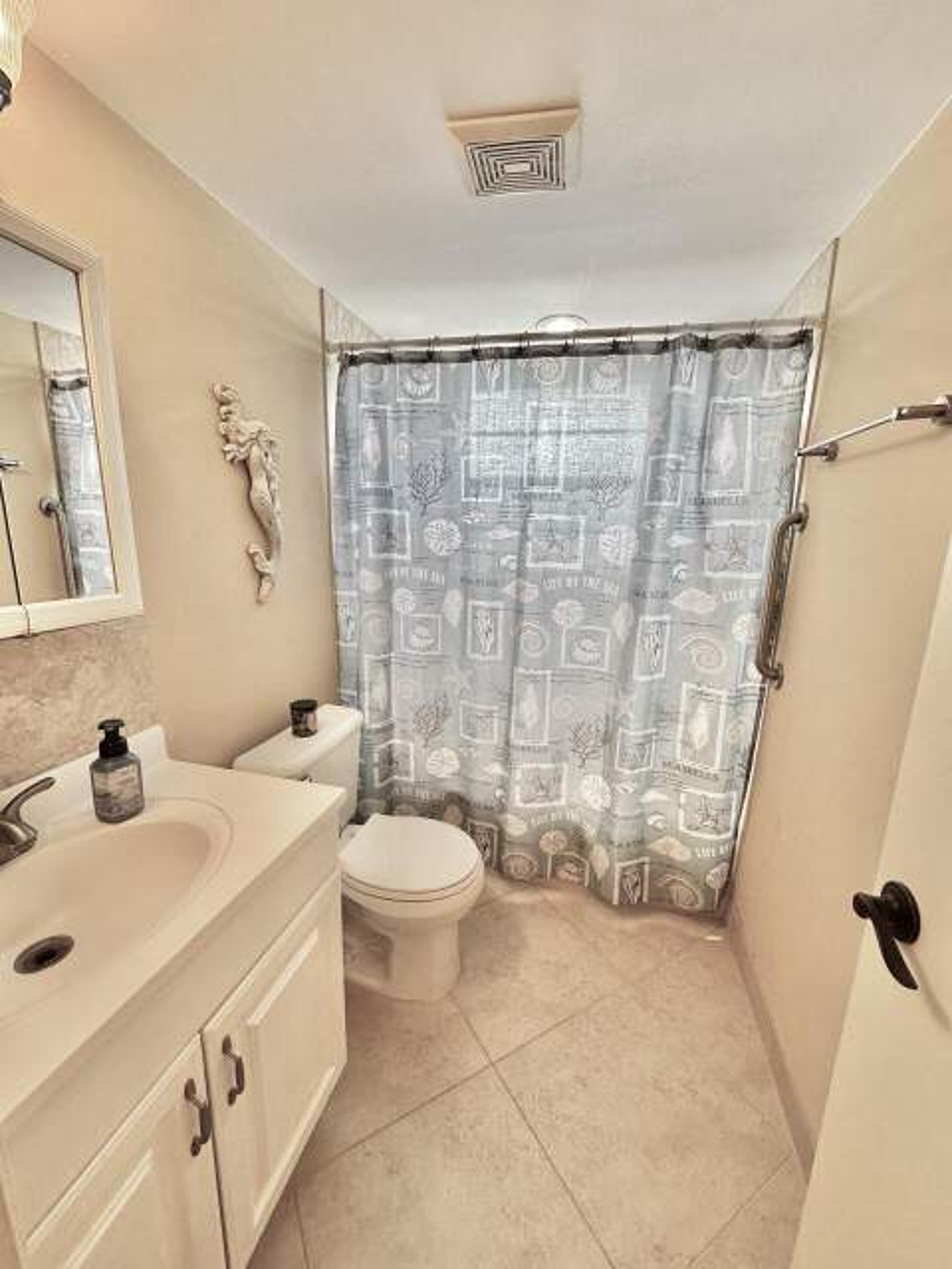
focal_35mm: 14
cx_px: 476
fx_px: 513
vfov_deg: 102.1
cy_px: 634
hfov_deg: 85.7
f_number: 2.2
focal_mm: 2.22
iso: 125
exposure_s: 1/120
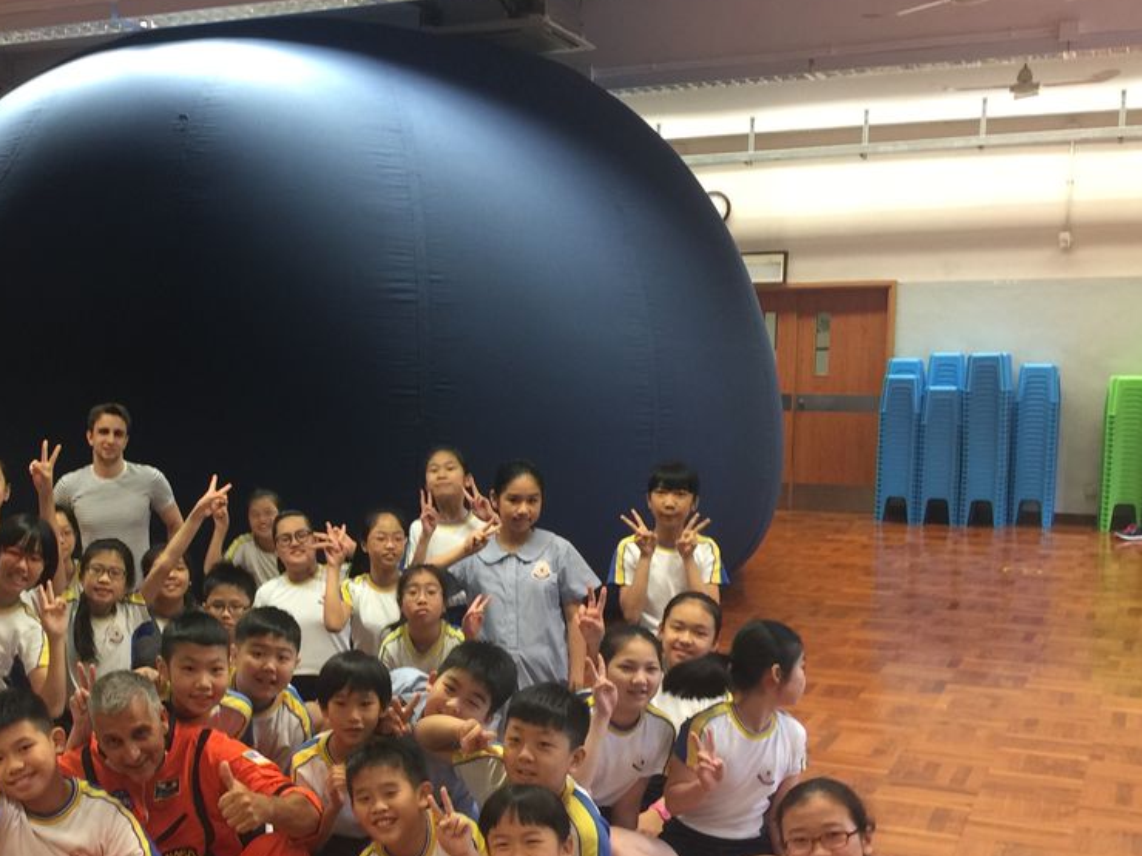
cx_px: 290
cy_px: 548
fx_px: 1551
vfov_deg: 30.7
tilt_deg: -6.4
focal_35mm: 47
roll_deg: -1.0
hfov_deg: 39.4
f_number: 2.2
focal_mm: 4.15
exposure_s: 1/17
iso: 50
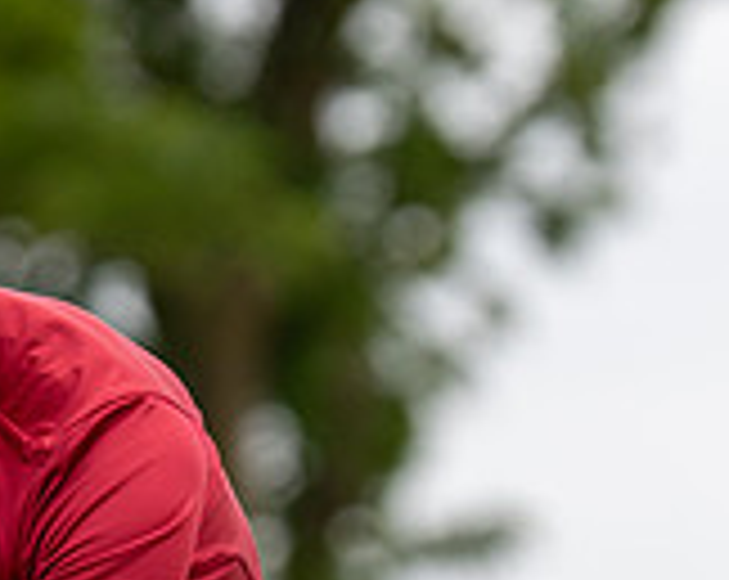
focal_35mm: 713
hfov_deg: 2.7
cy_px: 817
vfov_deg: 2.2
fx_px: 15356
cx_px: -356
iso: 200
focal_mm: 131
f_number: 3.2
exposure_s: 1/1250
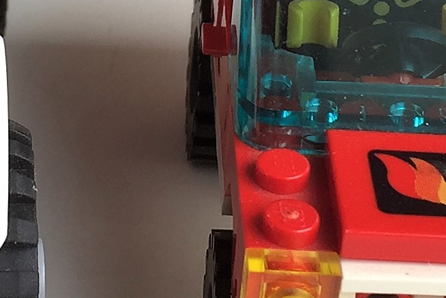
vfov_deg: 8.8
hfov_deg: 13.6
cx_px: 153
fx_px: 1871
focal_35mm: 151
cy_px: -208
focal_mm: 4.15
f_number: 2.2
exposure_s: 1/100
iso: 32
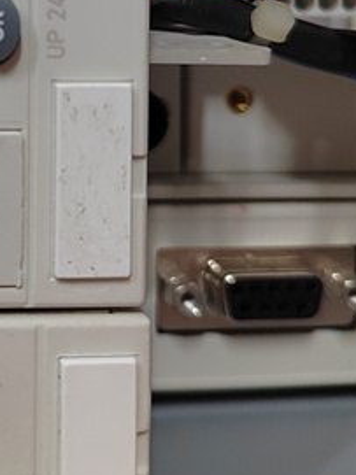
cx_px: -119
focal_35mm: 68
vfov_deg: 26.7
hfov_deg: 19.7
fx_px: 933
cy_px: -19
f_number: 1.9
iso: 2244
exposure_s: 1/100
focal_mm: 5.52
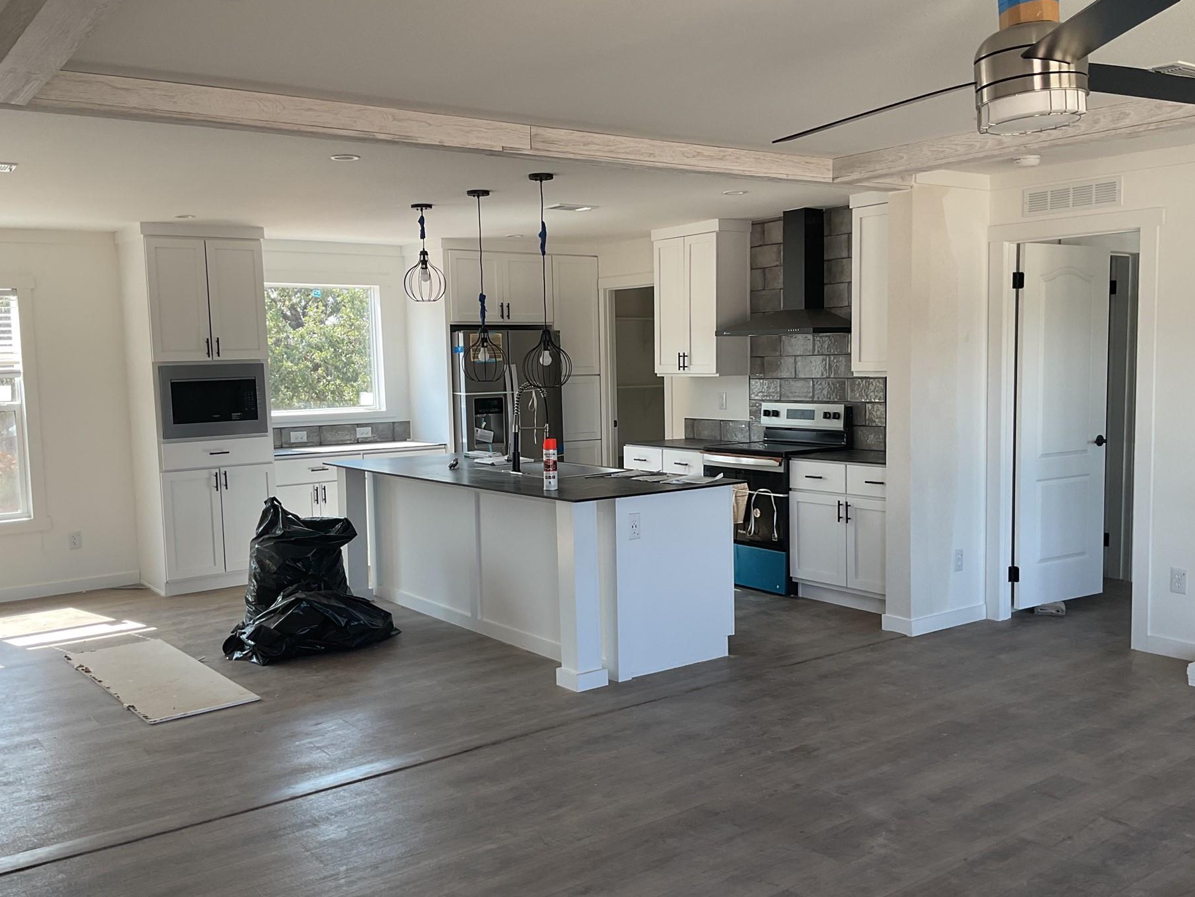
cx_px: 620
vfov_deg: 42.9
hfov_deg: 55.3
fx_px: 1139
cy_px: 462
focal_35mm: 33
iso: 32
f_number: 1.8
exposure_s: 1/120
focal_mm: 3
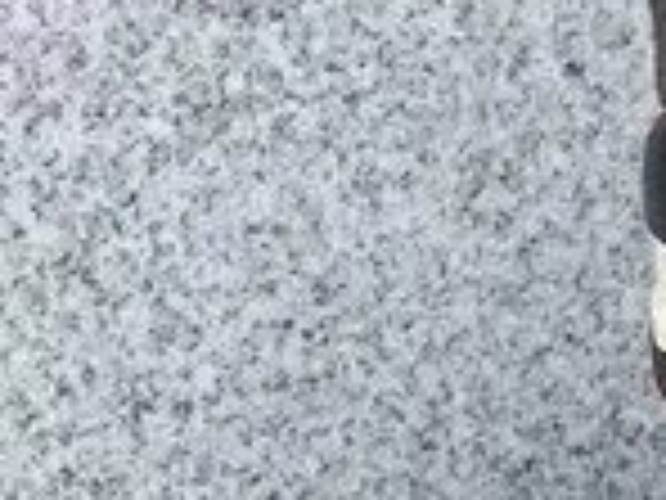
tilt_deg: -17.7
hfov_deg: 8.8
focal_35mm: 189
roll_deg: +0.4
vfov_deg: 7.9
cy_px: 236
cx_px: 1940
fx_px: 3636
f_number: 2.4
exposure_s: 1/272
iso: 25
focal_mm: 3.3
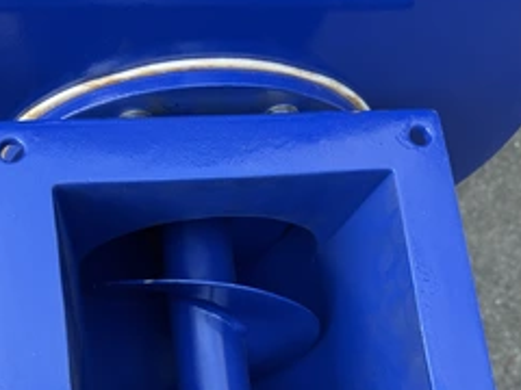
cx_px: 219
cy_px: 349
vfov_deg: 34.1
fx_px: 602
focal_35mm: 40
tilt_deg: -71.5
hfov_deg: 46.6
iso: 100
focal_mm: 6.76
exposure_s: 1/121
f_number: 1.78
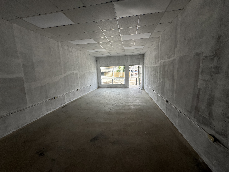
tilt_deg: -8.7
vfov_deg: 85.7
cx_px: 114
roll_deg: +1.6
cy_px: 86
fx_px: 93
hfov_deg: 102.1
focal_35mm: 14
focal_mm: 2.22
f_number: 2.2
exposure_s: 1/408
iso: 64
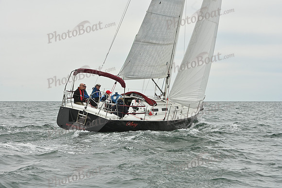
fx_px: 783
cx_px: 141
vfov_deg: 13.7
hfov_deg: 20.4
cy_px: 94
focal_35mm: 100
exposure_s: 1/1000
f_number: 10
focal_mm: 100
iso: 320
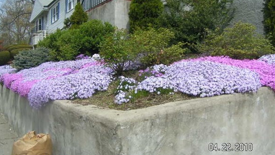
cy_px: 63
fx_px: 306
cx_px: 136
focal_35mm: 42
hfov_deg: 48.3
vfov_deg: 28.3
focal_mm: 5.8
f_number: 3.5
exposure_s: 1/800
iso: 50
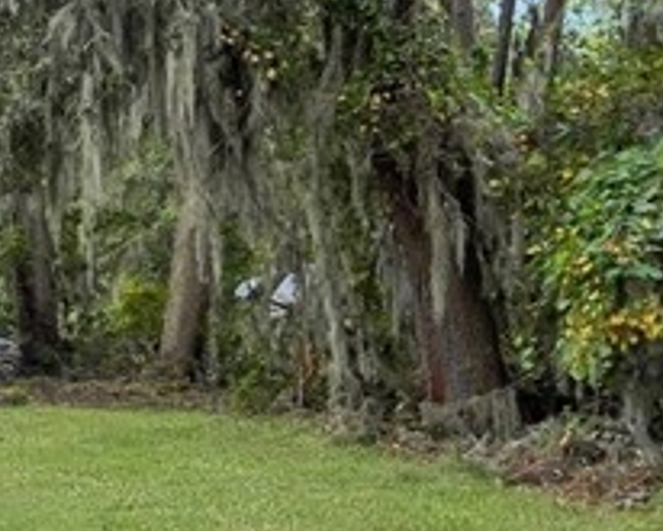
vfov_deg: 18.3
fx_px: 1649
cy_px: 343
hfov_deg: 17.2
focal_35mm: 84
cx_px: -624
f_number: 9
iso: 320
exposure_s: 1/160
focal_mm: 17
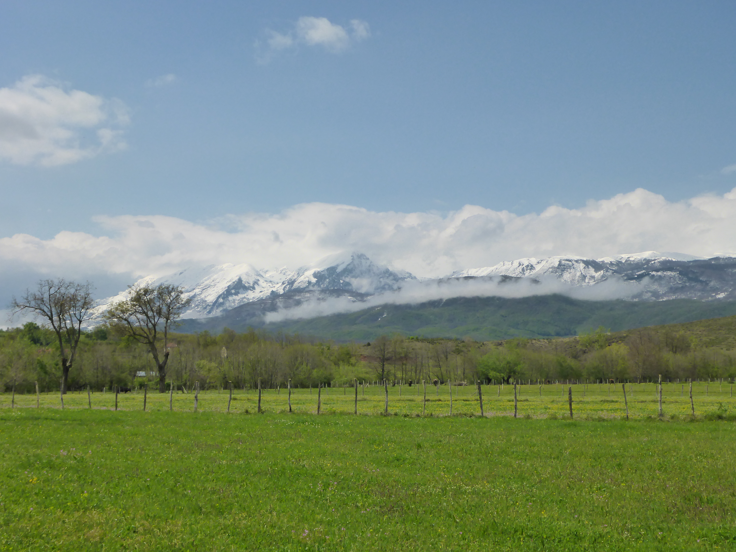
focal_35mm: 43
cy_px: 276
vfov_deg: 33.6
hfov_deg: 43.9
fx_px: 914
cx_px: 368
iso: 200
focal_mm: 7.4
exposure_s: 1/250
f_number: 13
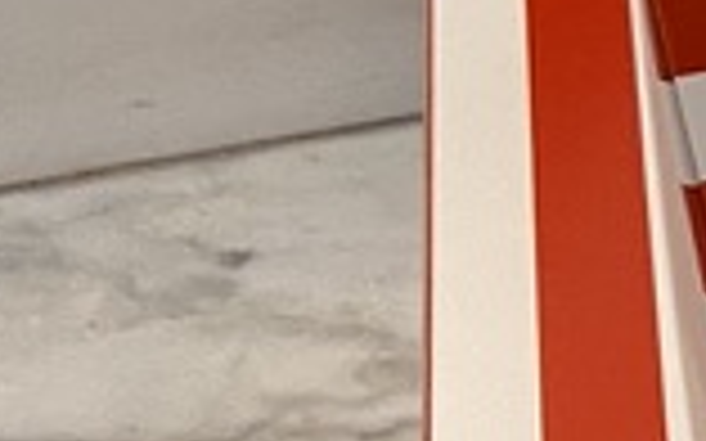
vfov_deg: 7.3
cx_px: 1623
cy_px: 346
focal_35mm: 180
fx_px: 3462
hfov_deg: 10.3
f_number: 1.8
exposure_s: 1/50
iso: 80
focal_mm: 4.25
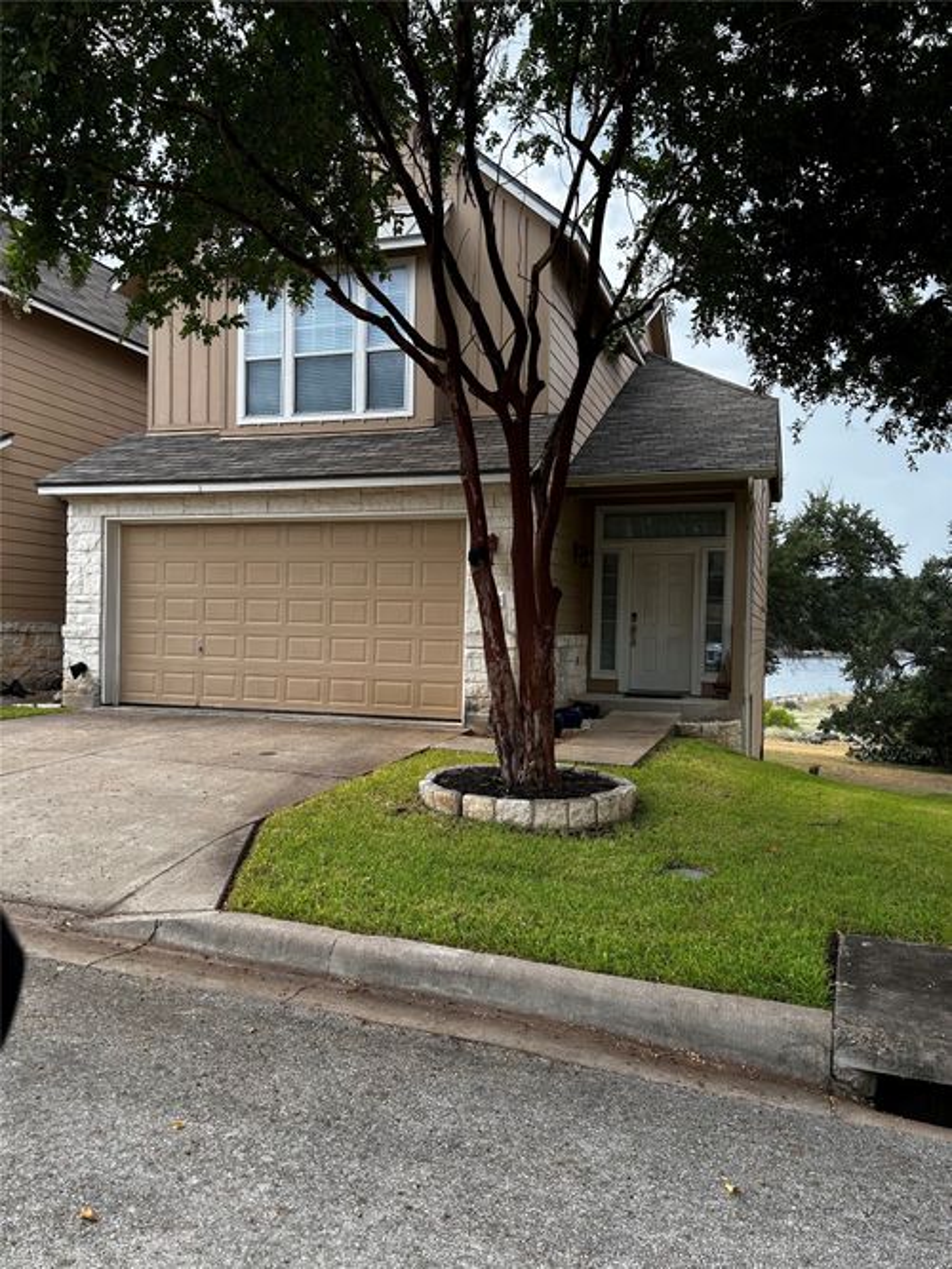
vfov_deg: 67.3
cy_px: 634
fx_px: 954
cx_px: 476
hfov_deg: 53.0
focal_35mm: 26
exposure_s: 1/1511
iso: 50
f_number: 1.5
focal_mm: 5.7
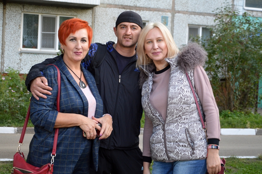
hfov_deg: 29.9
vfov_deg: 20.1
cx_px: 131
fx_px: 491
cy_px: 87
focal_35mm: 68
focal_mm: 45
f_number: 5
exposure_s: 1/100
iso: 400
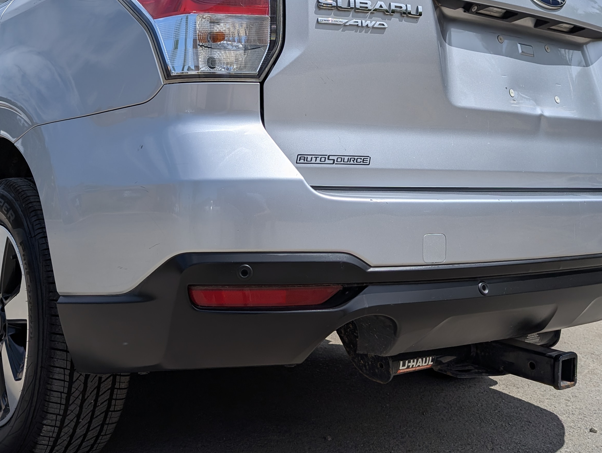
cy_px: 144
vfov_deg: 34.1
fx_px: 731
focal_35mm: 42
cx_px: 227
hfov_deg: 44.4
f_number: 1.68
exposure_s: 1/3058
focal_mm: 6.9
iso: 22
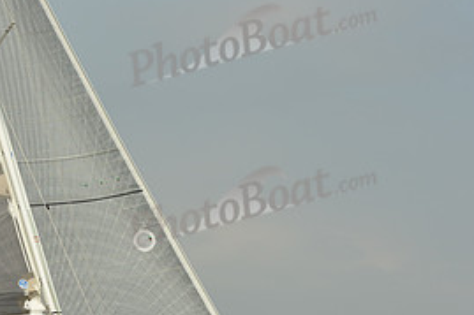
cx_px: 39
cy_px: 319
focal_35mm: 151
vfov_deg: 9.0
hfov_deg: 13.5
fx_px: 1987
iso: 320
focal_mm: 70
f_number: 9
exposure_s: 1/1250
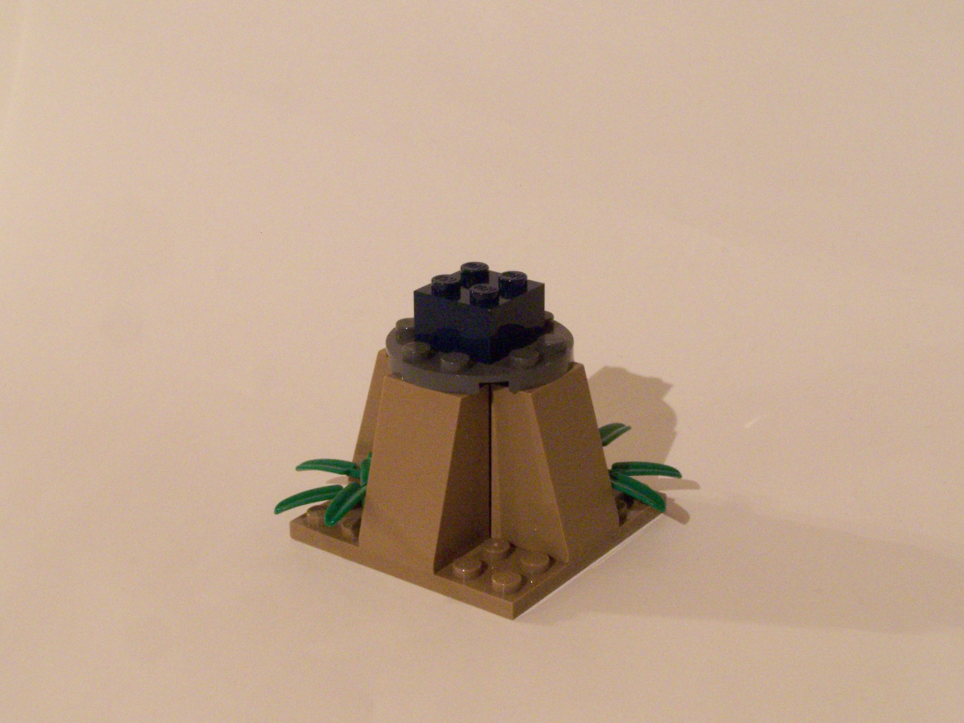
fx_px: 1866
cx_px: 482
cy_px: 362
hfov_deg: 29.0
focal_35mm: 67
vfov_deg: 21.9
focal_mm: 11.1
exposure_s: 1/2
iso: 400
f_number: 8
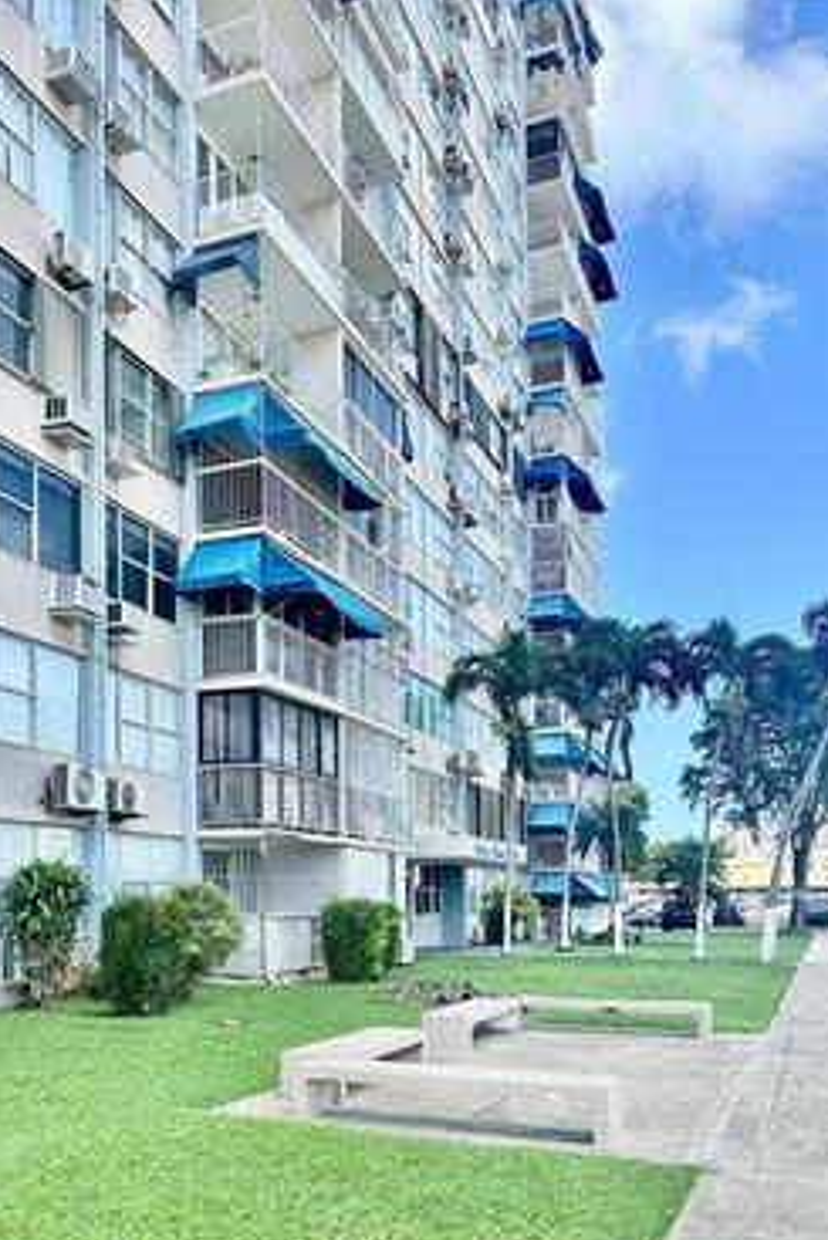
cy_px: 838
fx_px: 1172
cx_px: 242
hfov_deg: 38.2
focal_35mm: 34
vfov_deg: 54.5
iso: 80
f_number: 1.78
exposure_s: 1/1412
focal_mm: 6.86
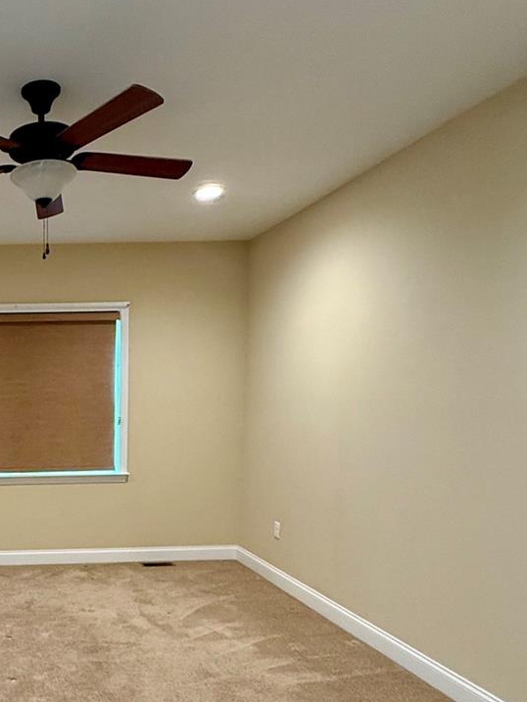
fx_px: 609
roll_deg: +0.6
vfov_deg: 57.9
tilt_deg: -7.3
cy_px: 494
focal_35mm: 30
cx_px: 1
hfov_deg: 40.9
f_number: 2.2
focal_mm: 2.22
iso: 400
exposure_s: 1/60
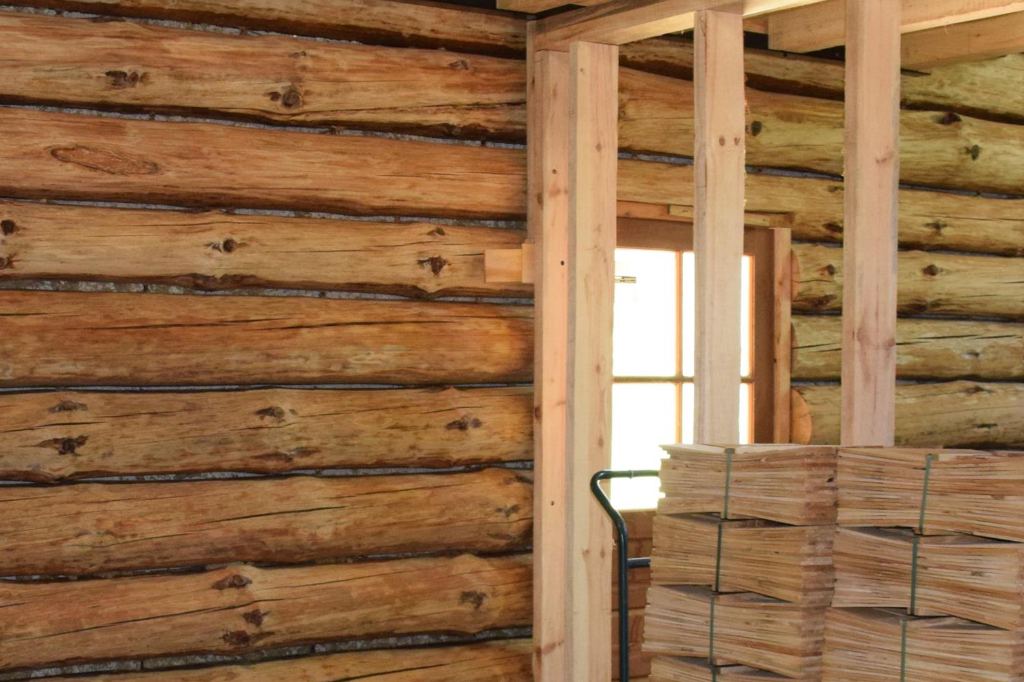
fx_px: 1564
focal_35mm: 55
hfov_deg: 36.2
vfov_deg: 24.4
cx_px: 447
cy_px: 490
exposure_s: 1/60
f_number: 3.5
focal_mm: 18
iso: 1600
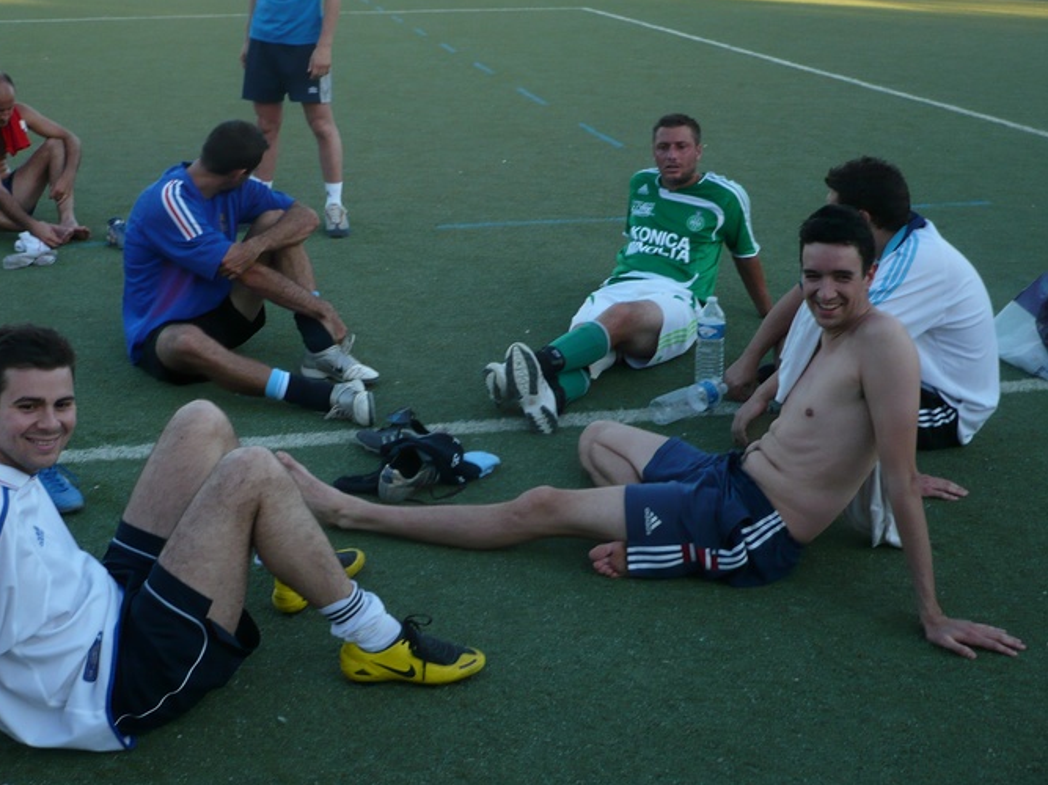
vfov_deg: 34.3
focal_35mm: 42
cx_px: 454
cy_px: 364
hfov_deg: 44.7
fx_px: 1271
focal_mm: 5.8
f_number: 2.8
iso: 100
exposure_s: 1/200
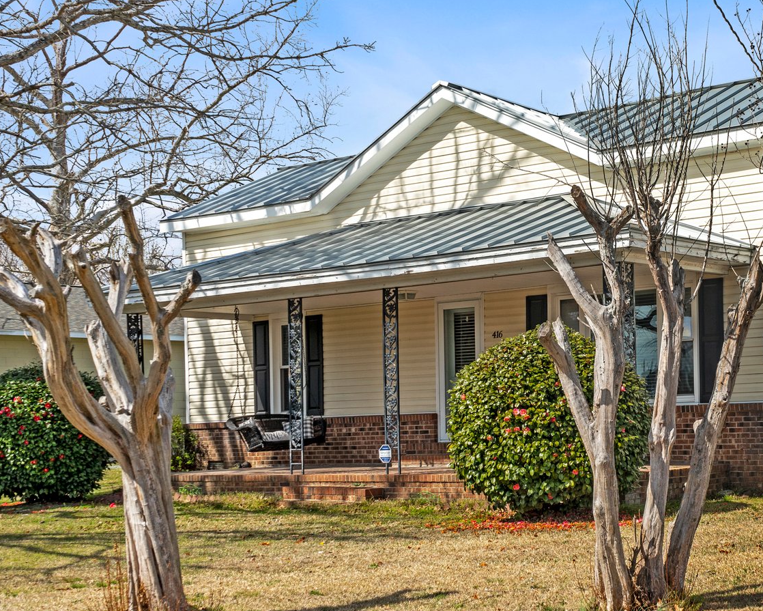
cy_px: 267
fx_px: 1242
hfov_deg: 32.6
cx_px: 673
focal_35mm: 55
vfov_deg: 27.6
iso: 125
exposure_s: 1/400
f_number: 9
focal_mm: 32
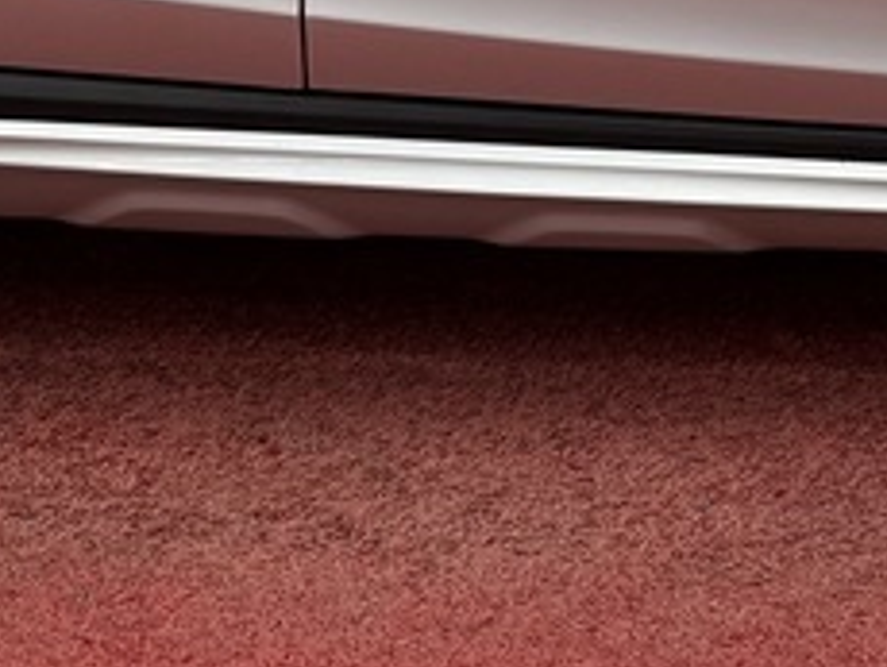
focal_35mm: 150
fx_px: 3848
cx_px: 590
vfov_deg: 9.6
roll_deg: -0.1
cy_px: -366
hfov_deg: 13.1
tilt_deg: -12.3
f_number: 1.78
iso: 80
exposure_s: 1/100
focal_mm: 6.76
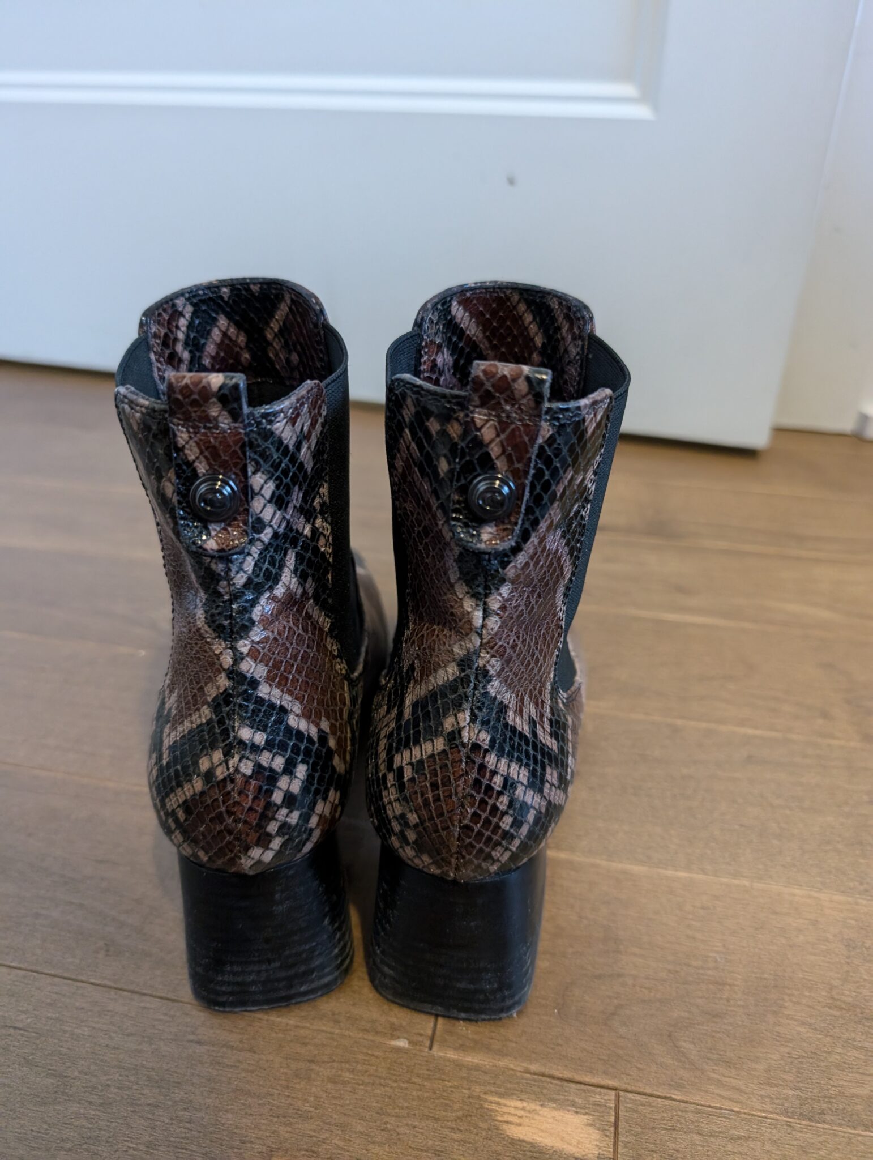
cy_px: 580
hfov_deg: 56.9
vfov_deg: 71.5
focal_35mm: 24
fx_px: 805
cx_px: 436
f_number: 1.68
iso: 1316
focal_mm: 6.9
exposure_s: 1/120
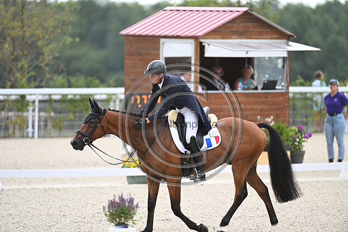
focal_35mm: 400
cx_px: 174
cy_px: 116
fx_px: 3867
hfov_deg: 5.2
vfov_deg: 3.4
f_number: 4.5
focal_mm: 400
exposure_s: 1/1600
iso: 1600
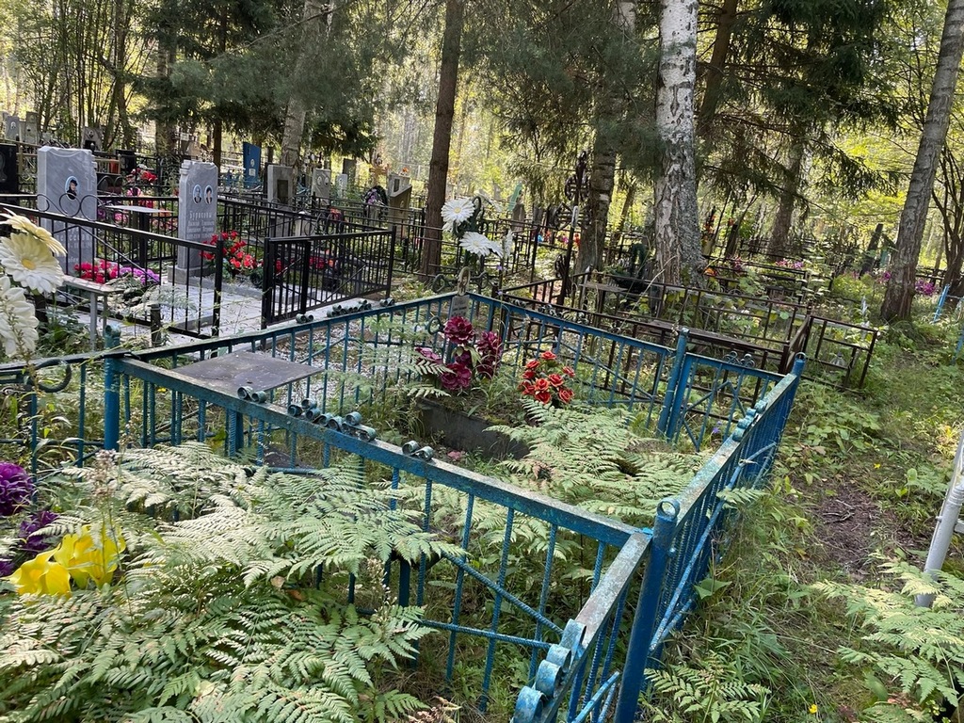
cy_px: 362
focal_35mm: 26
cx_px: 482
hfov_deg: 67.3
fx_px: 724
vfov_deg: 53.1
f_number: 1.6
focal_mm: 4.2
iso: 64
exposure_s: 1/121
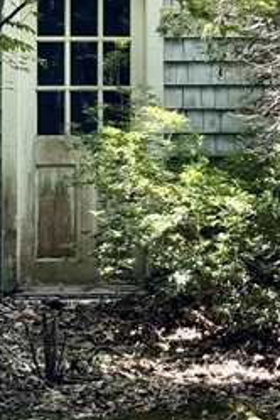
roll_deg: +0.0
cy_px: 79
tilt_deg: +1.7
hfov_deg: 8.8
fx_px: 1797
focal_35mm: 154
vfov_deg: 13.3
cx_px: 337
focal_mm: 6.76
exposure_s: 1/204
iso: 64
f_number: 1.78
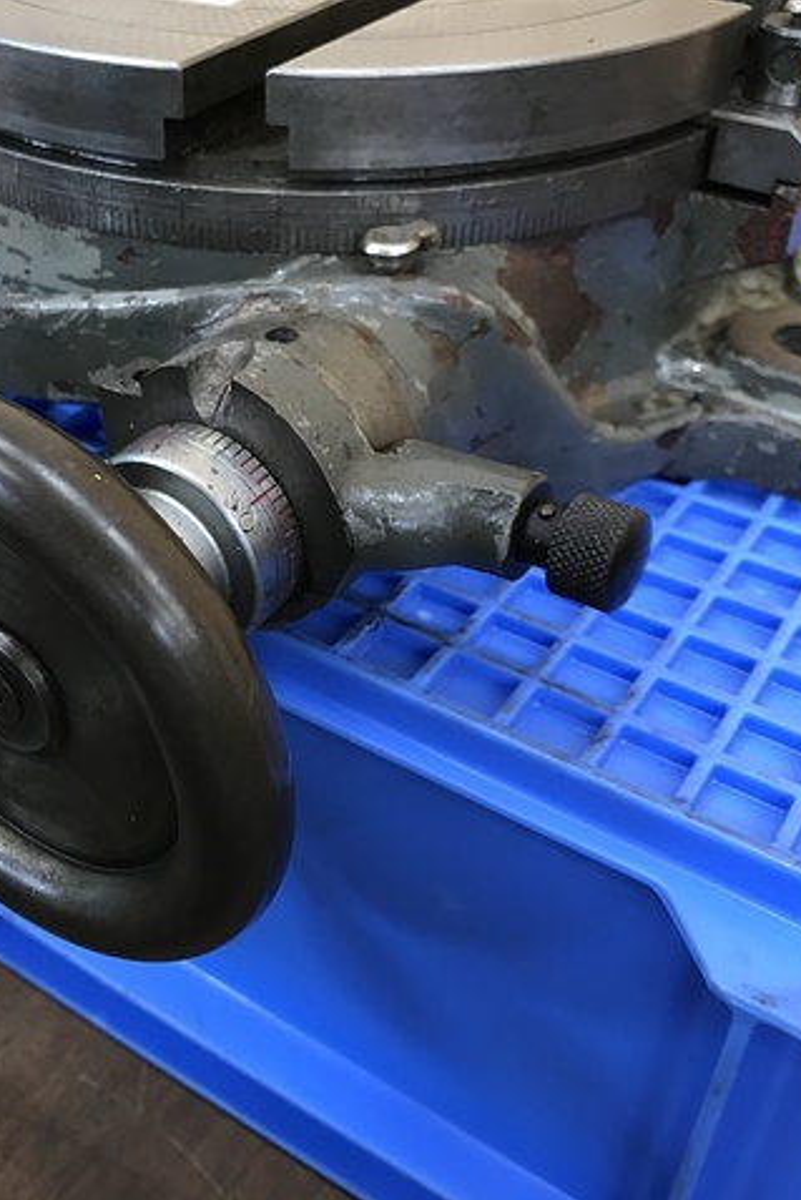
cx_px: 226
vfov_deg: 49.5
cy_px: 600
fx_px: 1301
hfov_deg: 33.7
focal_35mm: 39
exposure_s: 1/15
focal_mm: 3.99
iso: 40
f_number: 1.8
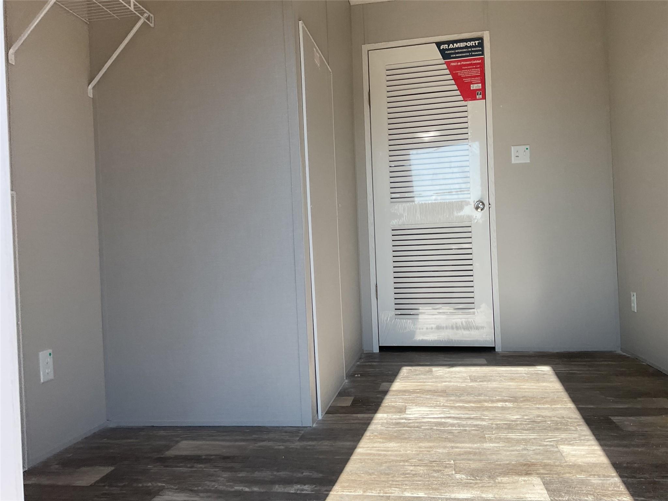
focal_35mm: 29
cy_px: 250
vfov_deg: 48.2
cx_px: 334
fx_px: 560
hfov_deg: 61.7
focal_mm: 3
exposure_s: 1/599
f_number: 1.8
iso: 16
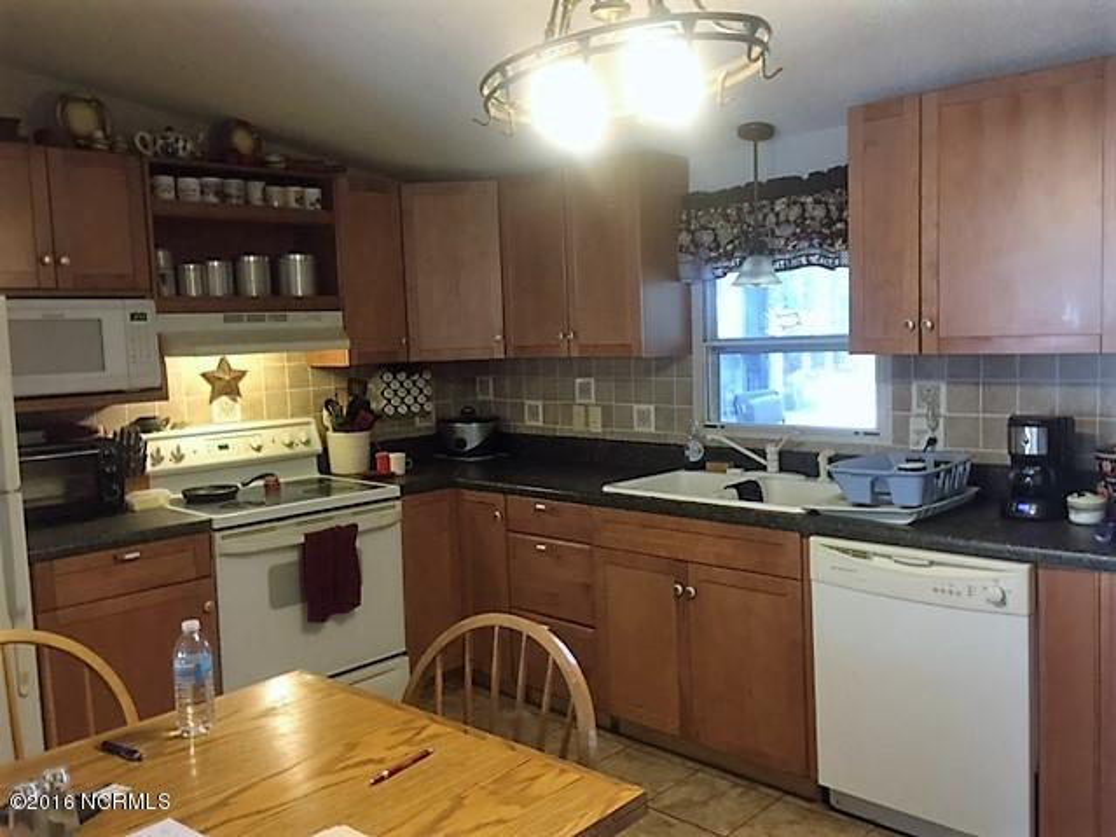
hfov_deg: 61.7
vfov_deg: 48.2
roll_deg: +1.0
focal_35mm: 29
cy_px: 418
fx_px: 935
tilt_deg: -5.2
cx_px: 558
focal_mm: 4.15
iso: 100
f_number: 2.2
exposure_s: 1/30
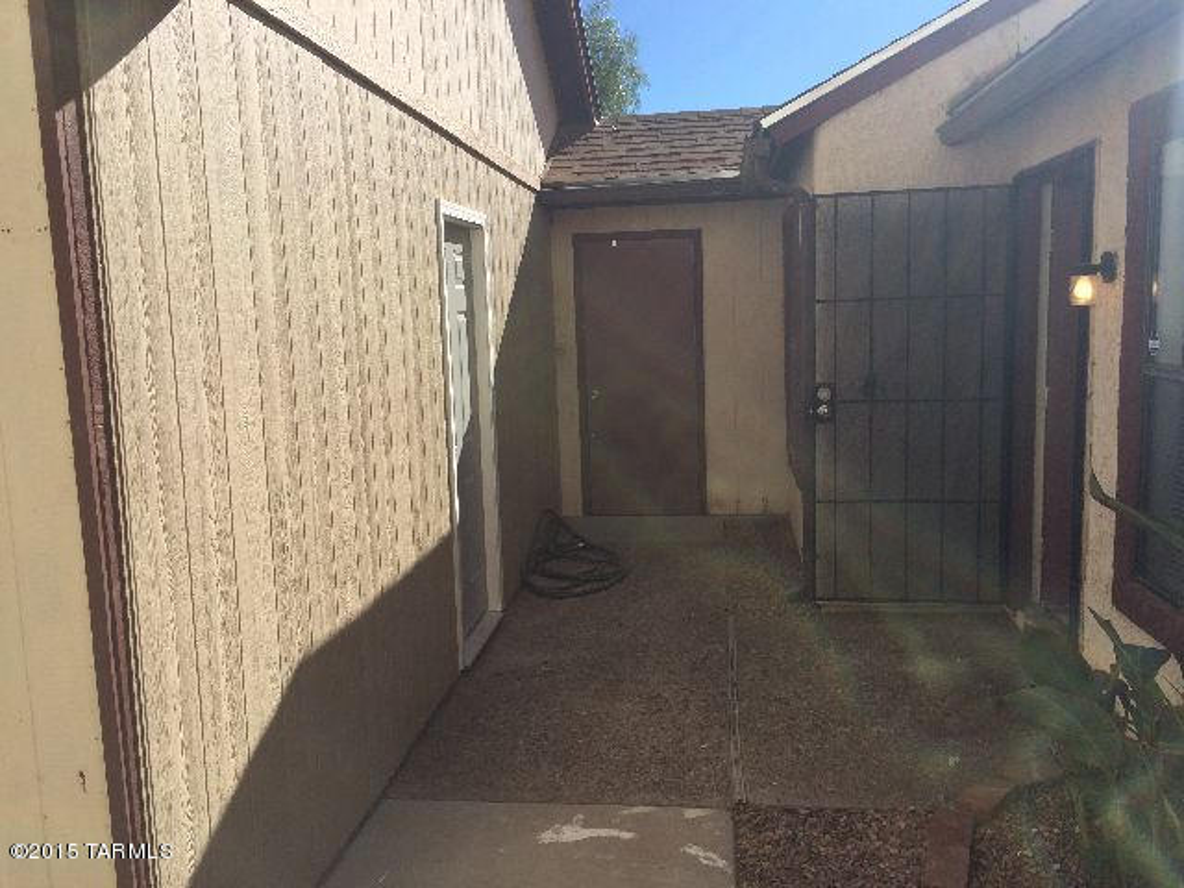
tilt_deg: -8.0
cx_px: 592
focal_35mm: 29
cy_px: 444
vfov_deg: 48.2
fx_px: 992
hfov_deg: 61.7
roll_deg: +2.4
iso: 32
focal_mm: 4.15
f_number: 2.2
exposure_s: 1/2740
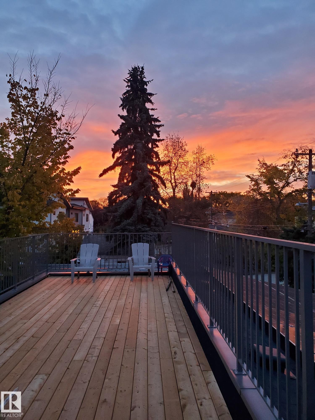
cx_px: 158
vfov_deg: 67.3
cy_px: 210
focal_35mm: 26
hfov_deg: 53.1
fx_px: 315
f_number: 2.4
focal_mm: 4.3
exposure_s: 1/35
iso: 320
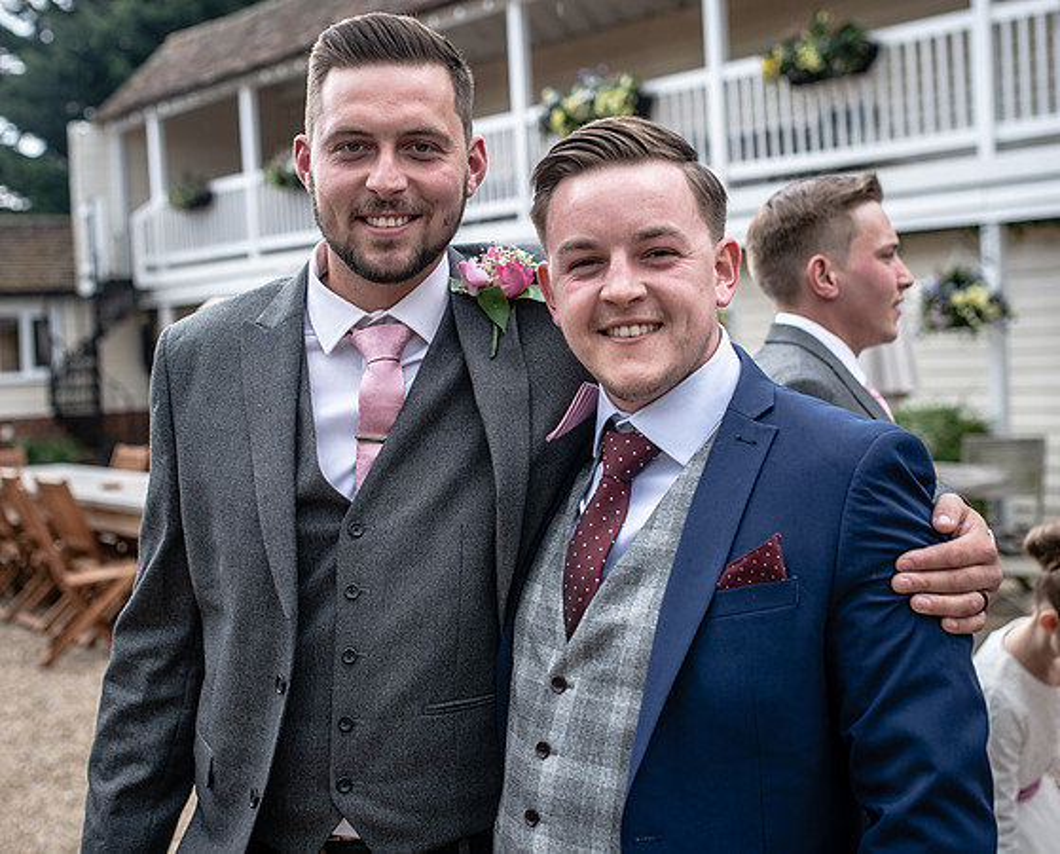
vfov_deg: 28.8
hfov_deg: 35.4
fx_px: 1659
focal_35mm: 53
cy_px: 371
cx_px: 514
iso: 100
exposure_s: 1/500
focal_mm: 35
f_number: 2.8
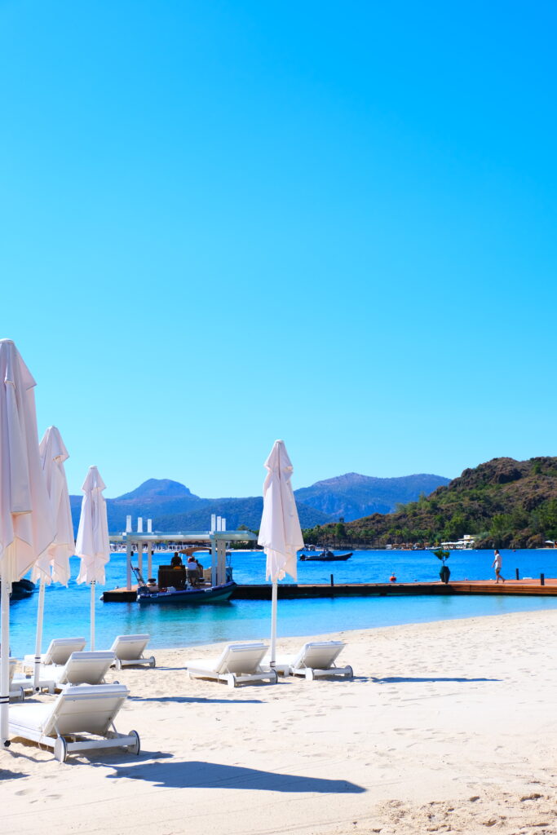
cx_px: 278
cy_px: 418
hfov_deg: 31.9
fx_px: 974
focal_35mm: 42
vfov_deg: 46.4
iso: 160
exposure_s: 1/450
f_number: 5.6
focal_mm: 27.9
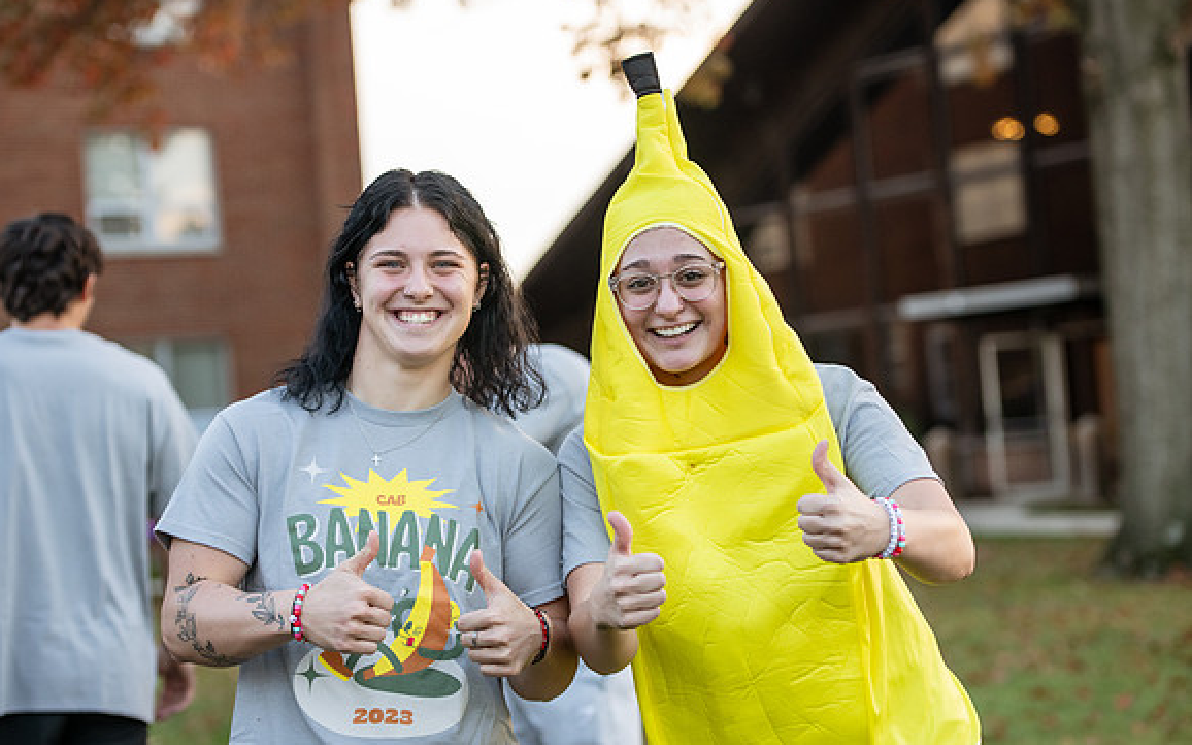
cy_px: 372
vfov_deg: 14.8
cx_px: 596
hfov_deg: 23.6
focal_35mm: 88
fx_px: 2858
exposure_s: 1/500
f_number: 3.2
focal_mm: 86
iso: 1000
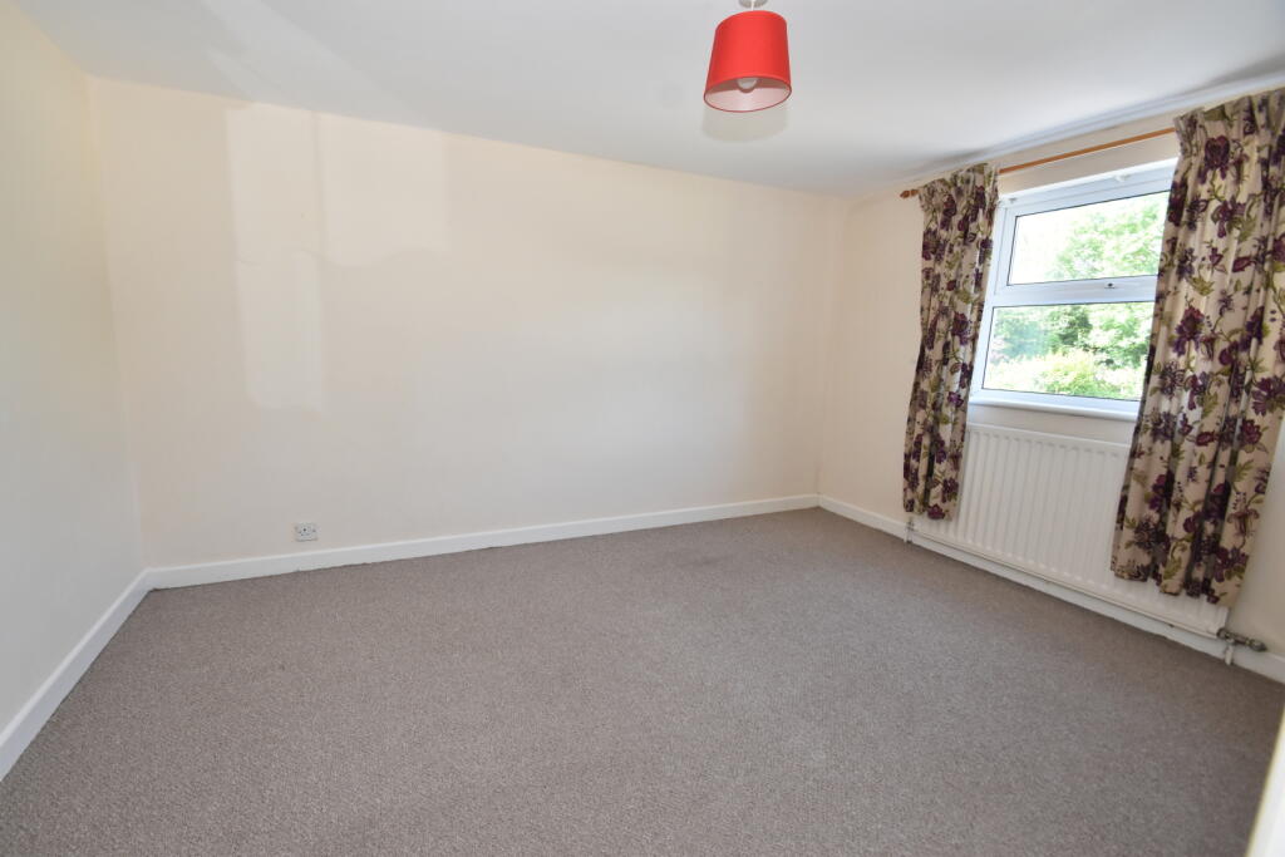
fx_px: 535
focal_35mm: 15
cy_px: 428
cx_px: 642
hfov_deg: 100.4
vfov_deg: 77.3
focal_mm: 10
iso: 800
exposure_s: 1/125
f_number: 5.6
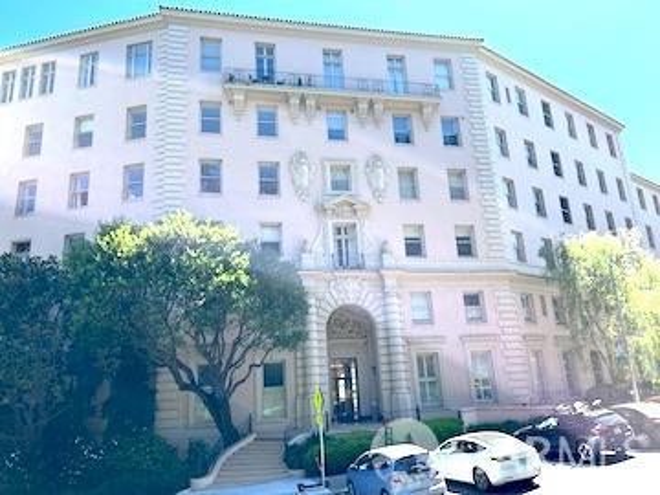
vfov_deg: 53.1
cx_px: 330
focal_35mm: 26
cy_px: 248
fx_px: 496
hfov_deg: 67.3
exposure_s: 1/967
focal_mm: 5.1
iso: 50
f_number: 1.6
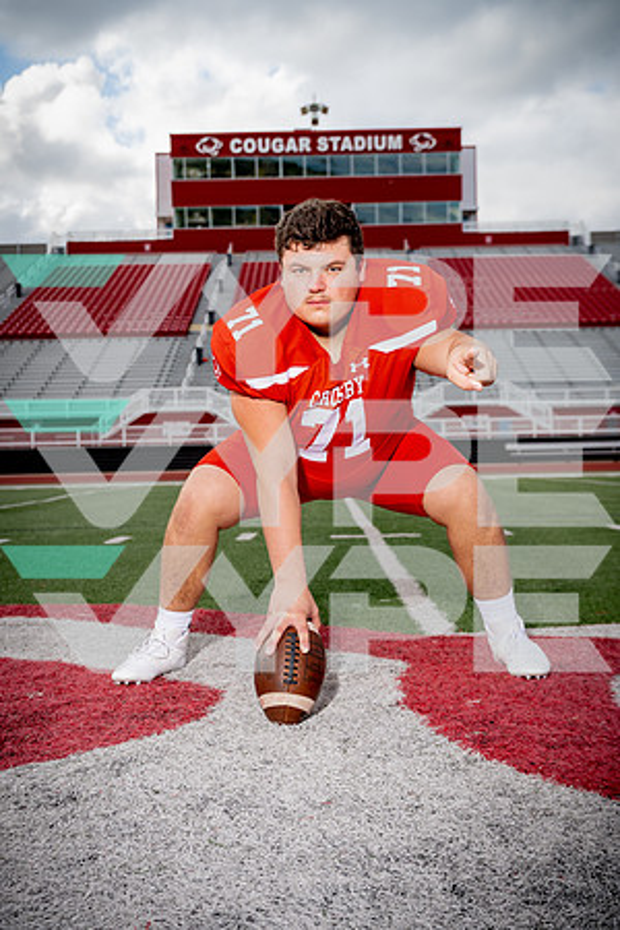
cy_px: 465
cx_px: 310
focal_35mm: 41
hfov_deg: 32.6
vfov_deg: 47.4
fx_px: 1059
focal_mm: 41
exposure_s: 1/1000
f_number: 4.5
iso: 200
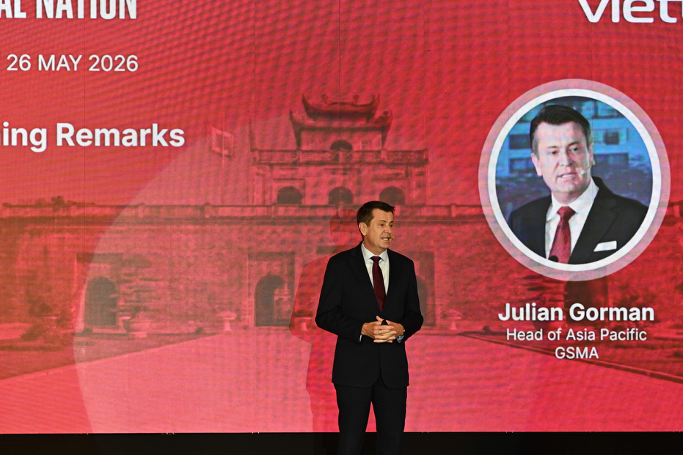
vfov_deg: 6.8
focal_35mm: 203
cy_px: 223
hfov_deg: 10.1
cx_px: 340
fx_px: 3852
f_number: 2.8
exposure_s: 1/200
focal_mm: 140
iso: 500
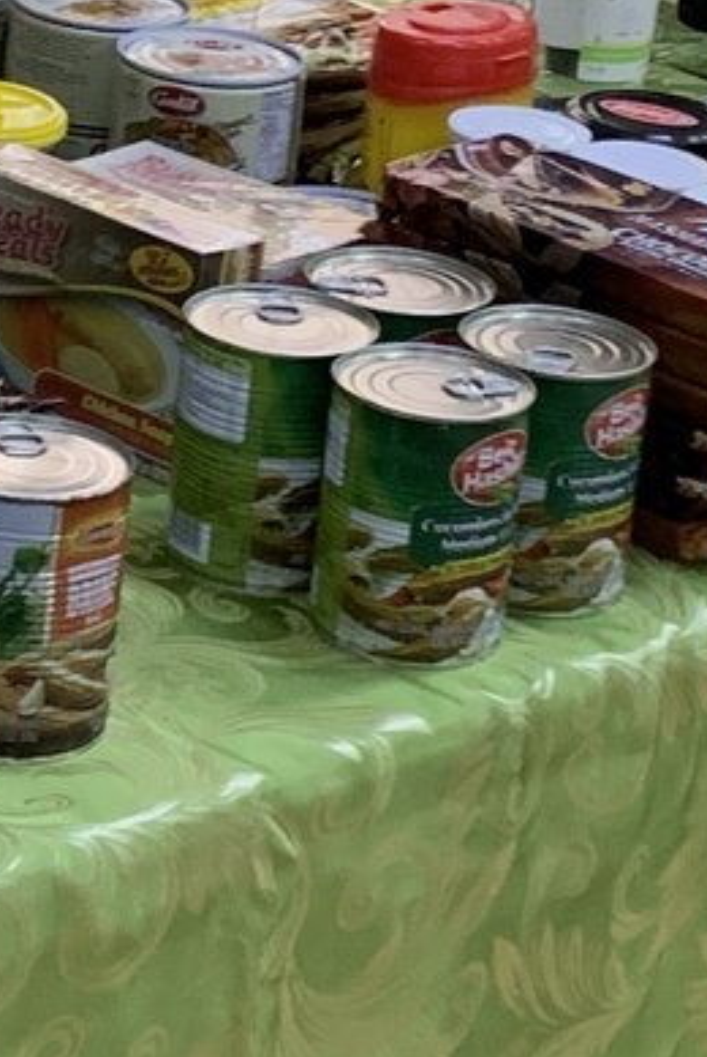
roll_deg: -5.0
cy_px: 139
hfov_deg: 9.8
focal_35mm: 140
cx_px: 90
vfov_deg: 14.5
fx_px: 4117
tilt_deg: -16.9
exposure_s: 1/60
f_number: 1.8
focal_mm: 4.25
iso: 250
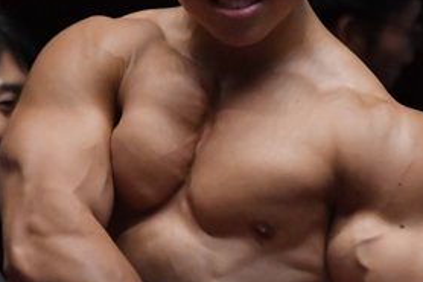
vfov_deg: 1.1
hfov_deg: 1.6
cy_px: 154
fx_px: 14725
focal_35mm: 1254
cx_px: 246
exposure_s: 1/400
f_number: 5.6
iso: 10000
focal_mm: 300
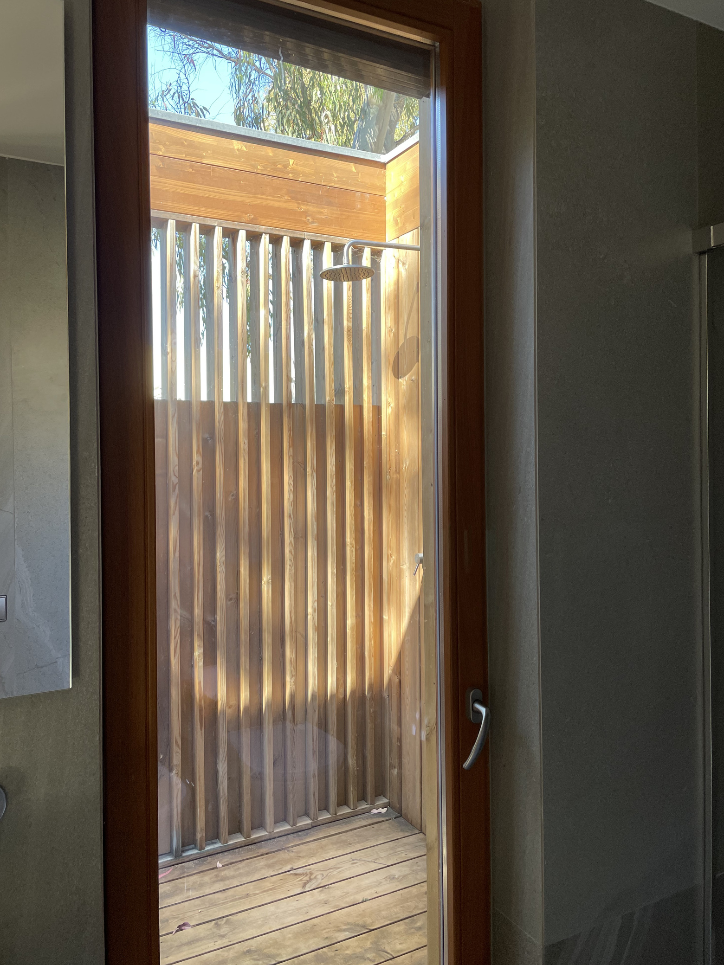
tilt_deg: -0.2
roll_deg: +0.5
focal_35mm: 27
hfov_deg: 51.4
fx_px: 753
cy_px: 467
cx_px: 358
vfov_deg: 65.3
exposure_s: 1/121
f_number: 1.6
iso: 50
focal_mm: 4.2
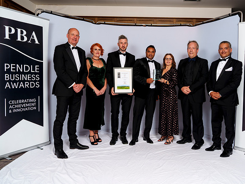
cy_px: 84
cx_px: 146
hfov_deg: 62.8
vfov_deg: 49.5
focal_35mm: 28
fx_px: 199
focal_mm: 24
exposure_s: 1/125
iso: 100
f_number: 8
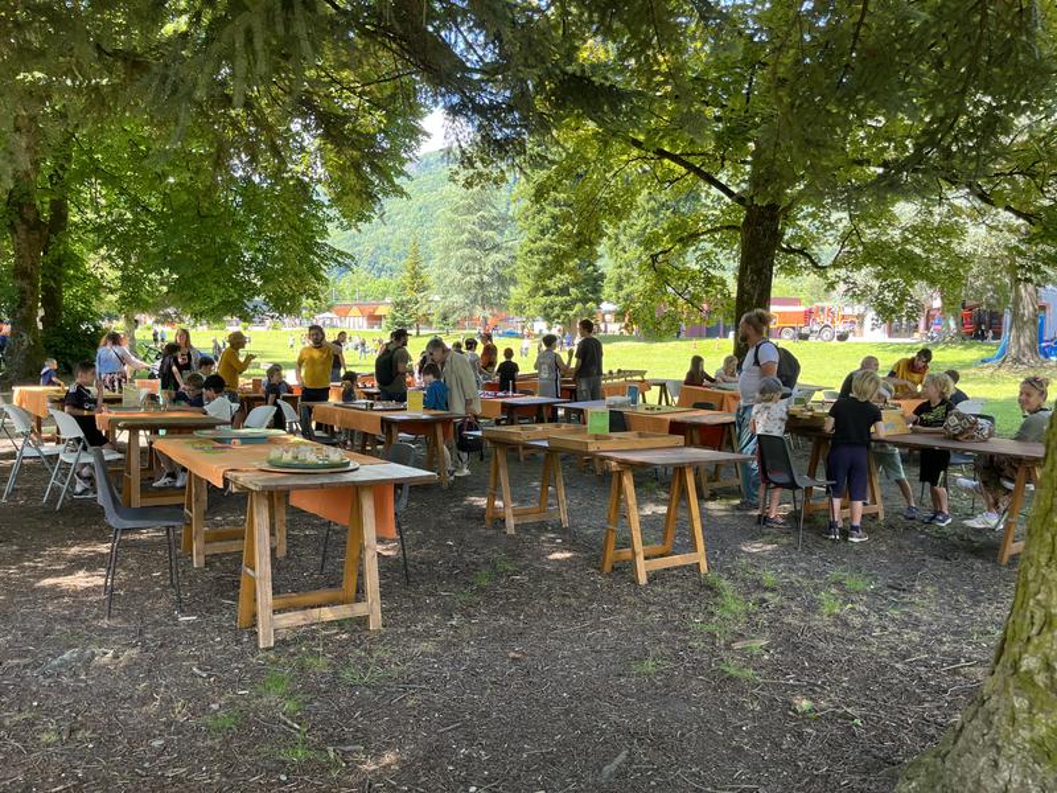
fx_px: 794
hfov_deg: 67.3
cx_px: 528
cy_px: 396
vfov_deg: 53.1
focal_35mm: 26
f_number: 1.6
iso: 40
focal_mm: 5.1
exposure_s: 1/170
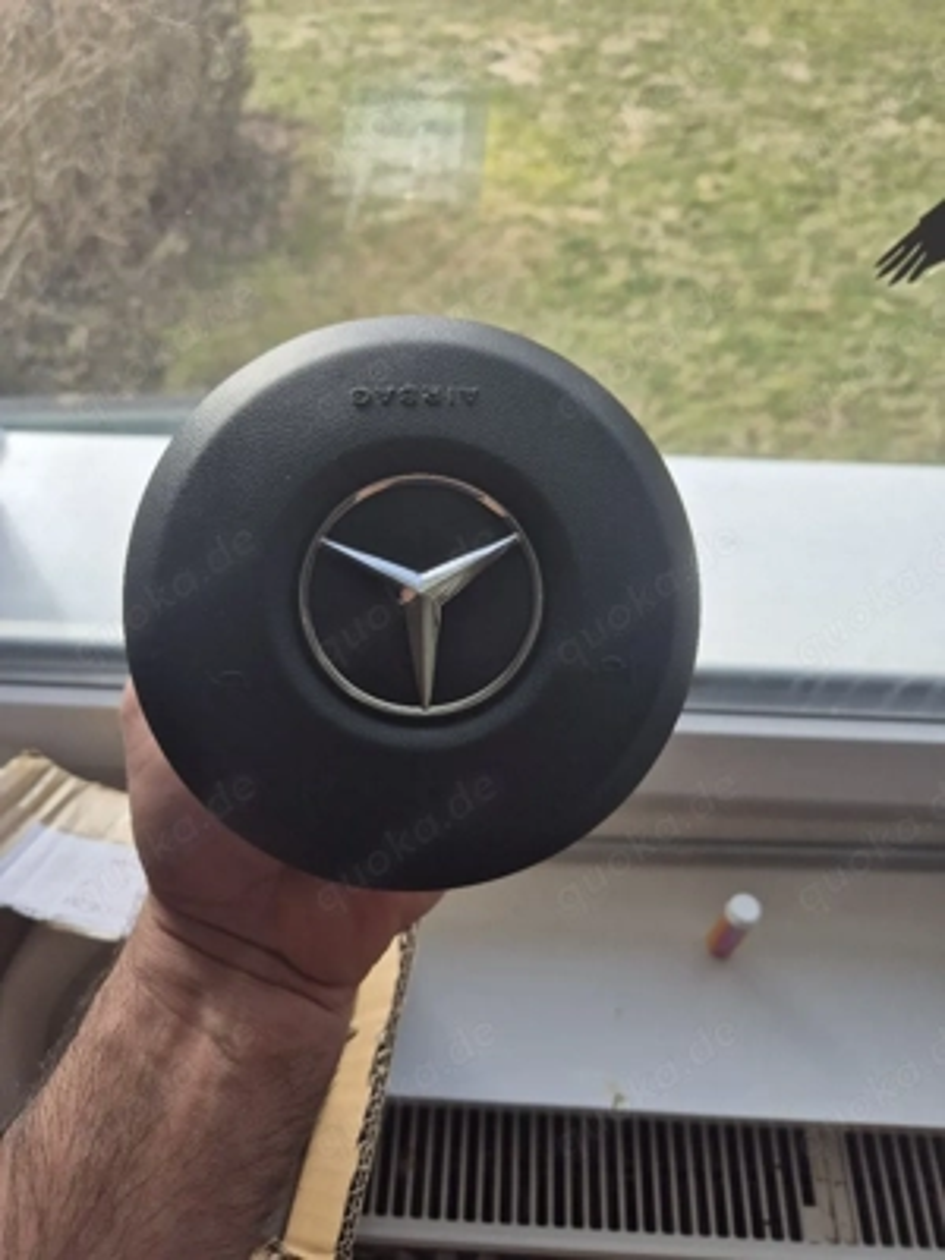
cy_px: 630
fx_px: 837
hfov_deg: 58.9
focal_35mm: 23
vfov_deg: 73.9
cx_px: 472
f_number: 1.8
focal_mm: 5.4
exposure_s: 1/333
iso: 25
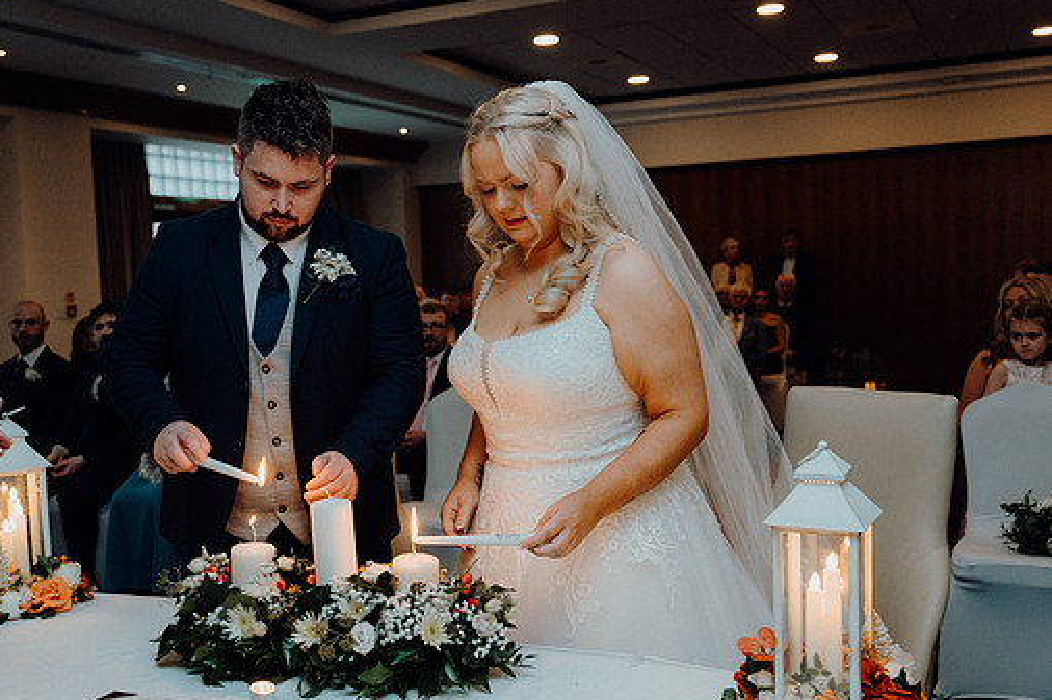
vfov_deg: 34.2
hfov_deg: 49.4
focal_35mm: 39
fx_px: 1139
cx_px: 451
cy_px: 375
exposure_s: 1/160
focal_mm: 34
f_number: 3.5
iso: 2500
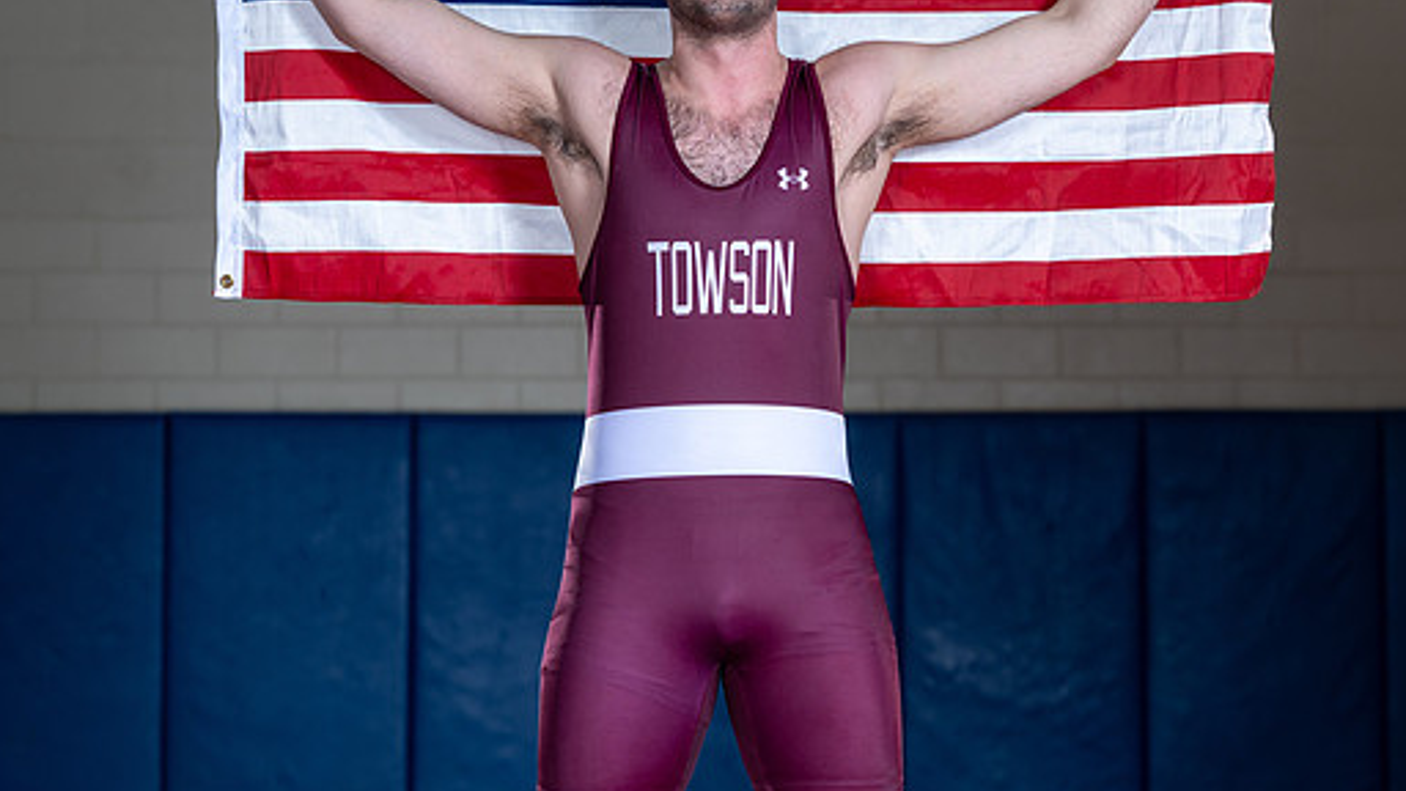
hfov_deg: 15.8
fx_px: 5070
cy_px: 143
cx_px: 784
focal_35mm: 136
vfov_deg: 8.9
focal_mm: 89
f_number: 4
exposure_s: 1/200
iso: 125
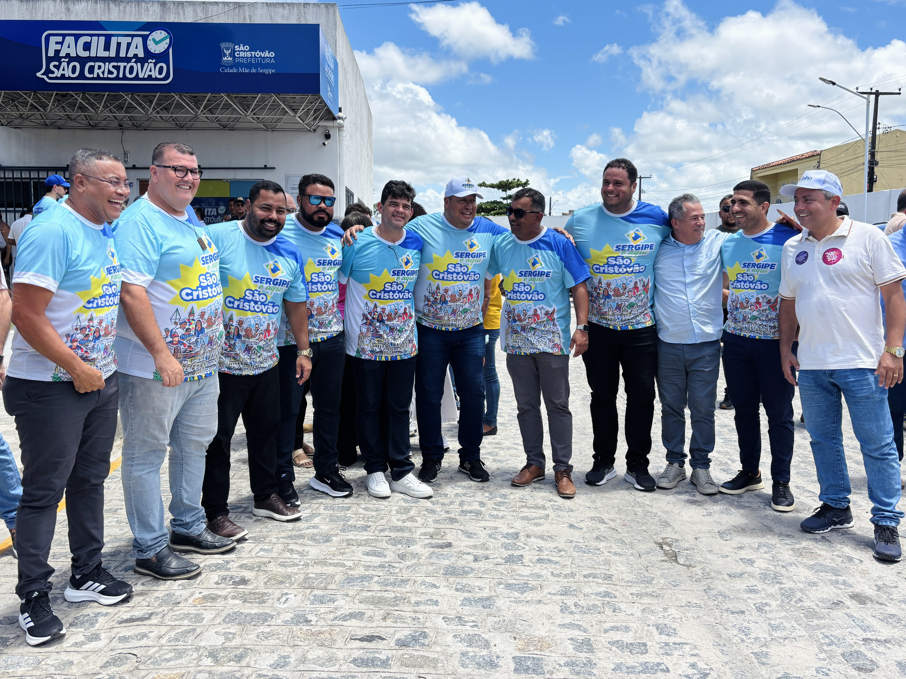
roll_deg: +0.0
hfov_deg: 67.3
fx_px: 680
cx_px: 453
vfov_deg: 53.1
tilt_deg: -3.7
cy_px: 340
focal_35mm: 26
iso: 50
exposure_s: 1/3021
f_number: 1.6
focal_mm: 5.96
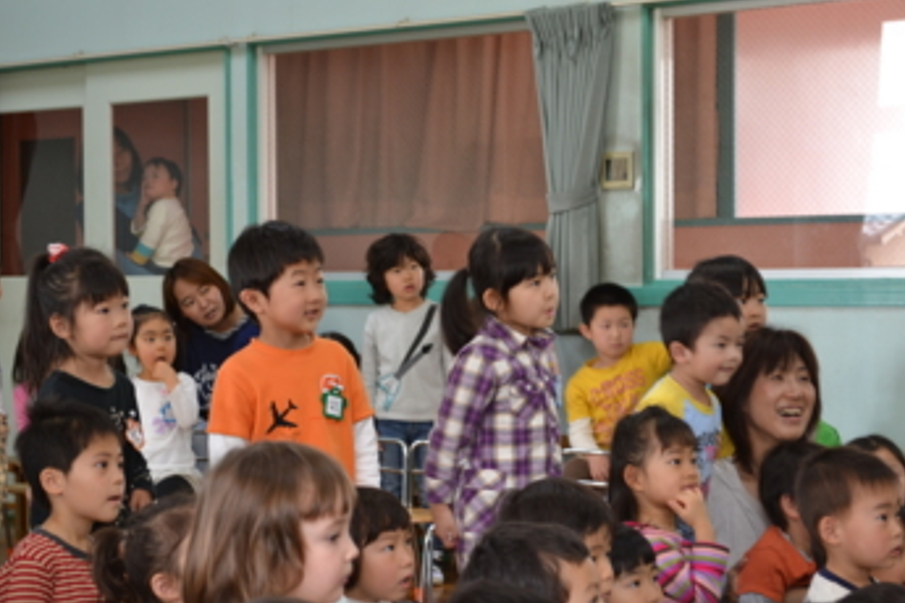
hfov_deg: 21.3
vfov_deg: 14.3
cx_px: 438
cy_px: 347
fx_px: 2403
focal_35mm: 96
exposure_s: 1/20
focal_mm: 55
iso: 400
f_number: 5.6
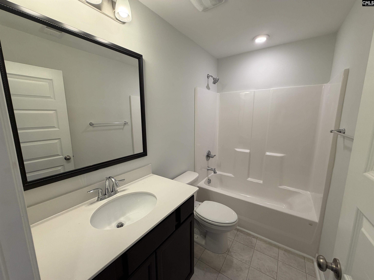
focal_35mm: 14
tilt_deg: -9.1
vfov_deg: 85.7
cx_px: 187
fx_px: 151
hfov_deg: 102.1
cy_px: 140
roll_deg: +1.2
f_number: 2.2
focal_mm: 2.22
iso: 100
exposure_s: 1/120
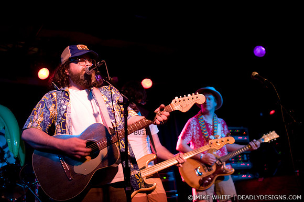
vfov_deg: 29.8
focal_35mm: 45
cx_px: 152
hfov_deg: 43.7
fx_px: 379
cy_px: 101
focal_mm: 30
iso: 1000
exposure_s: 1/100
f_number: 1.6
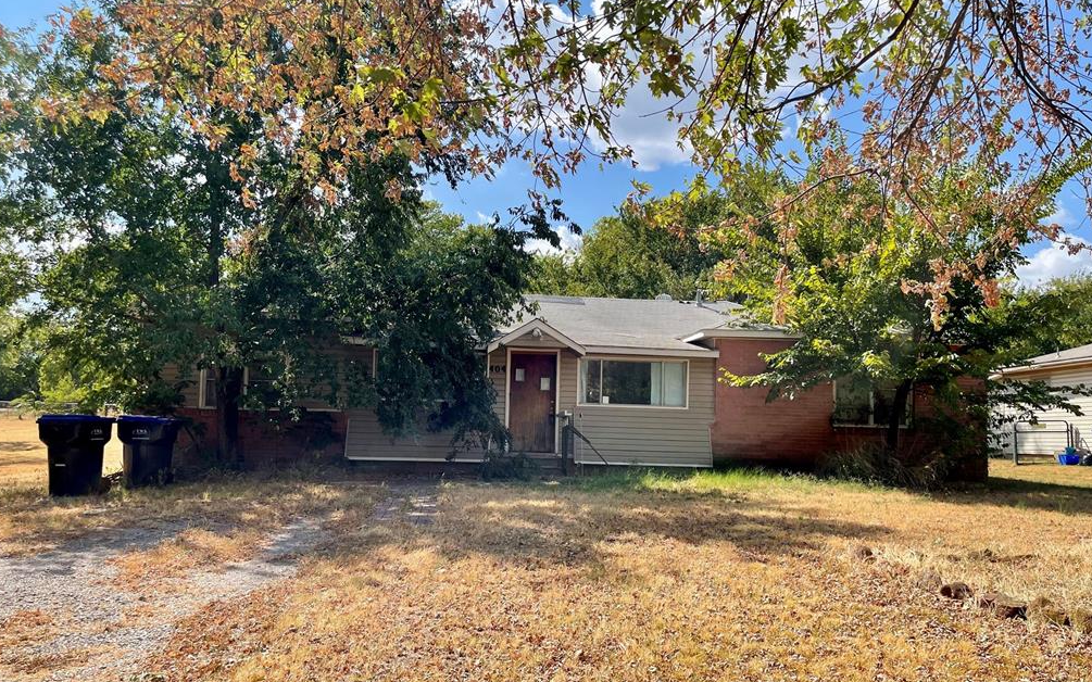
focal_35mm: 27
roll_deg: -1.5
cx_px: 540
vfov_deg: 45.9
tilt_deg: +4.8
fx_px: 803
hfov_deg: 68.4
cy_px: 389
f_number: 1.6
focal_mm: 5.1
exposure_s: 1/2165
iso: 32
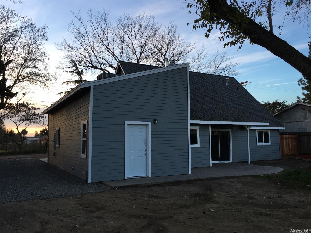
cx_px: 156
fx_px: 260
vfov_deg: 48.2
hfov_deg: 61.7
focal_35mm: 29
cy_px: 116
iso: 40
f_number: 2.2
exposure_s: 1/120
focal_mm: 4.15
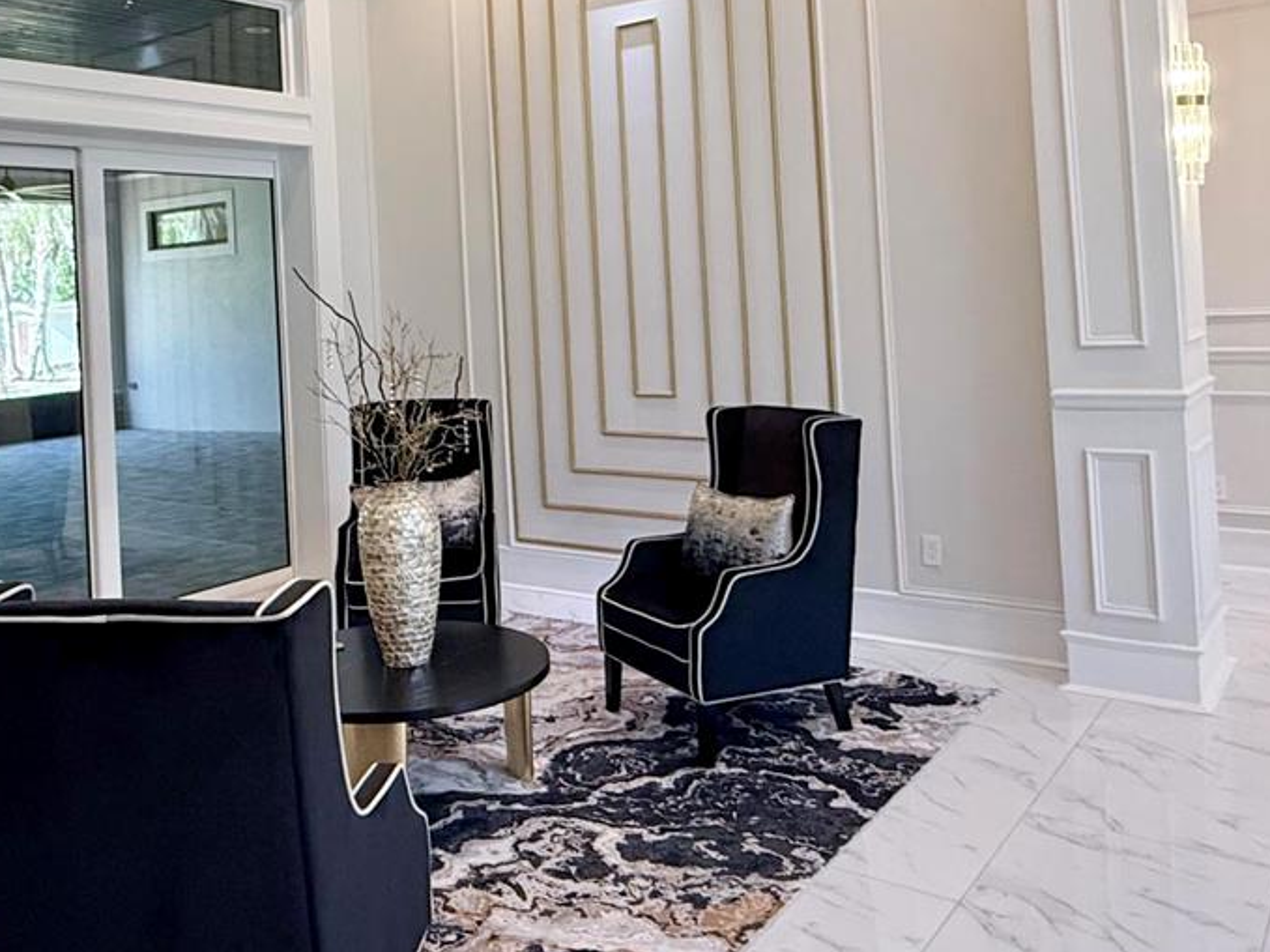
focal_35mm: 33
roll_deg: +3.2
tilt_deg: +1.9
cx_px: 486
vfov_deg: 41.9
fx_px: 1210
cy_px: 266
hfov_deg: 54.8
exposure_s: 1/120
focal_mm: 2.22
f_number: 2.2
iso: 320
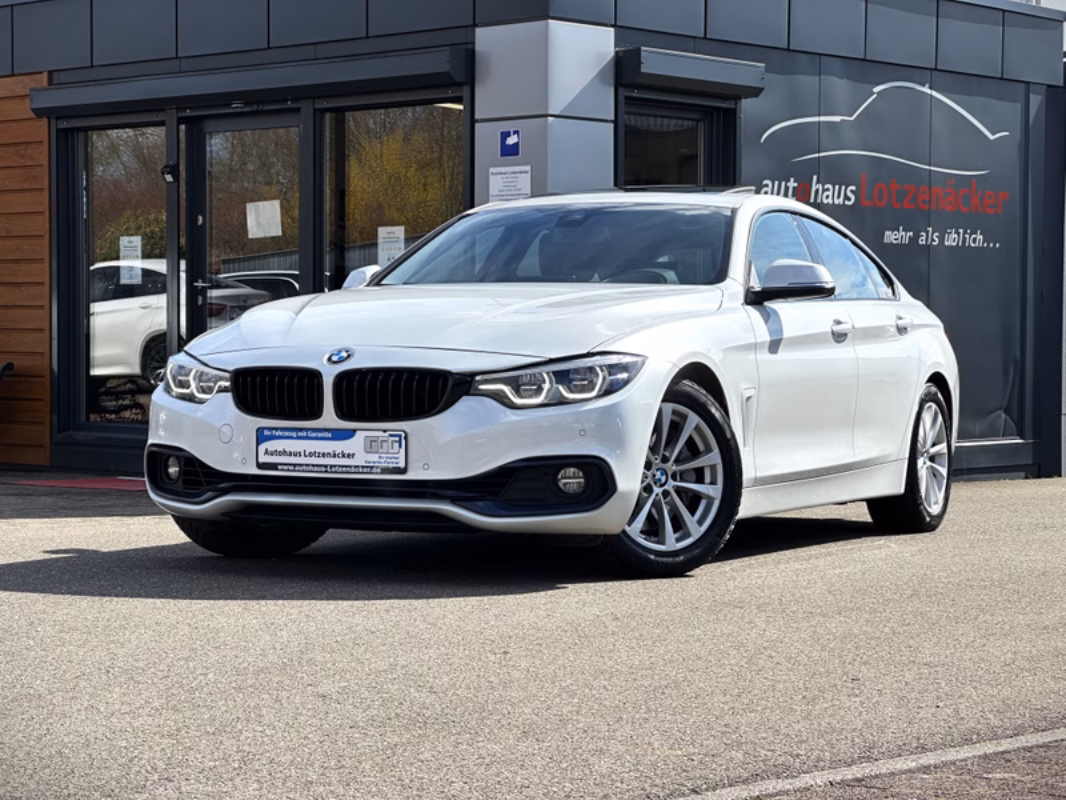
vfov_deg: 19.1
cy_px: 400
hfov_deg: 25.3
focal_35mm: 77
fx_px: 2371
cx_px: 533
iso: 32
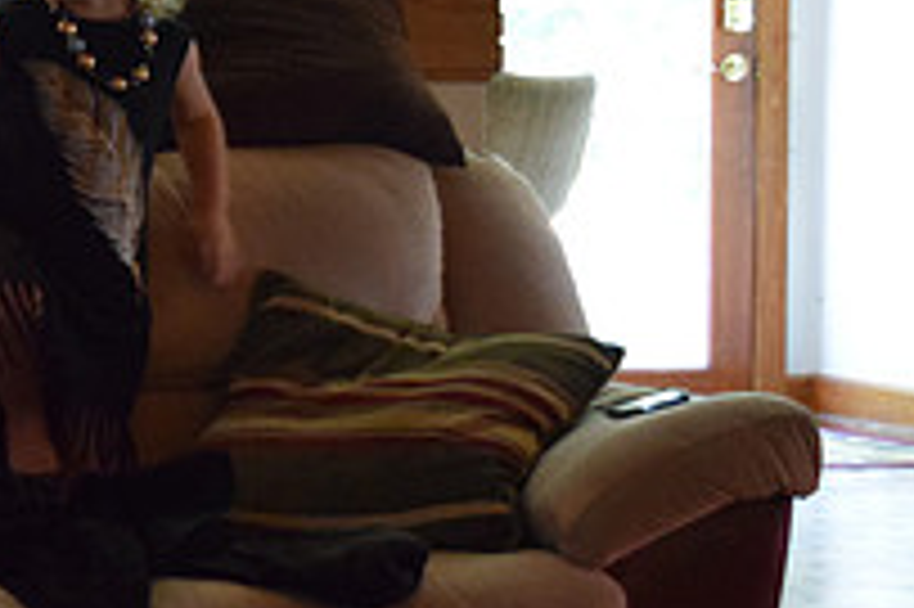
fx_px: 3044
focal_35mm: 120
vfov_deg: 11.4
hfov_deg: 16.5
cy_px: 232
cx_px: -122
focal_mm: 28
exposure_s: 1/60
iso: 3600
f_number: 4.2
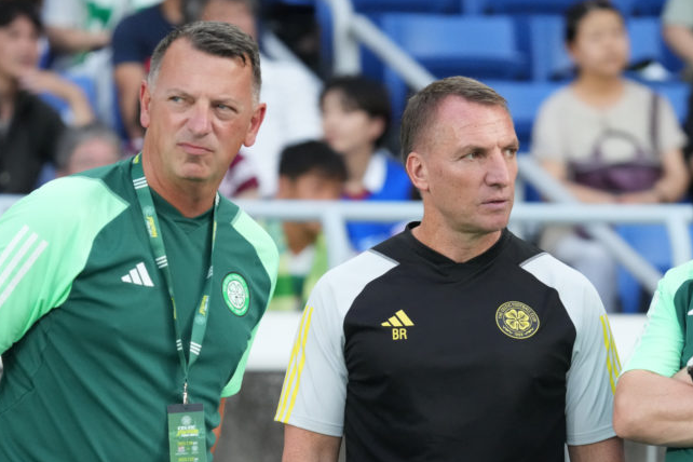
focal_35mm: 488
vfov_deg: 2.8
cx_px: 444
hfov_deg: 4.2
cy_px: 349
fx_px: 9393
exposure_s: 1/800
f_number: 6.3
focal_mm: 306
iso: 5000
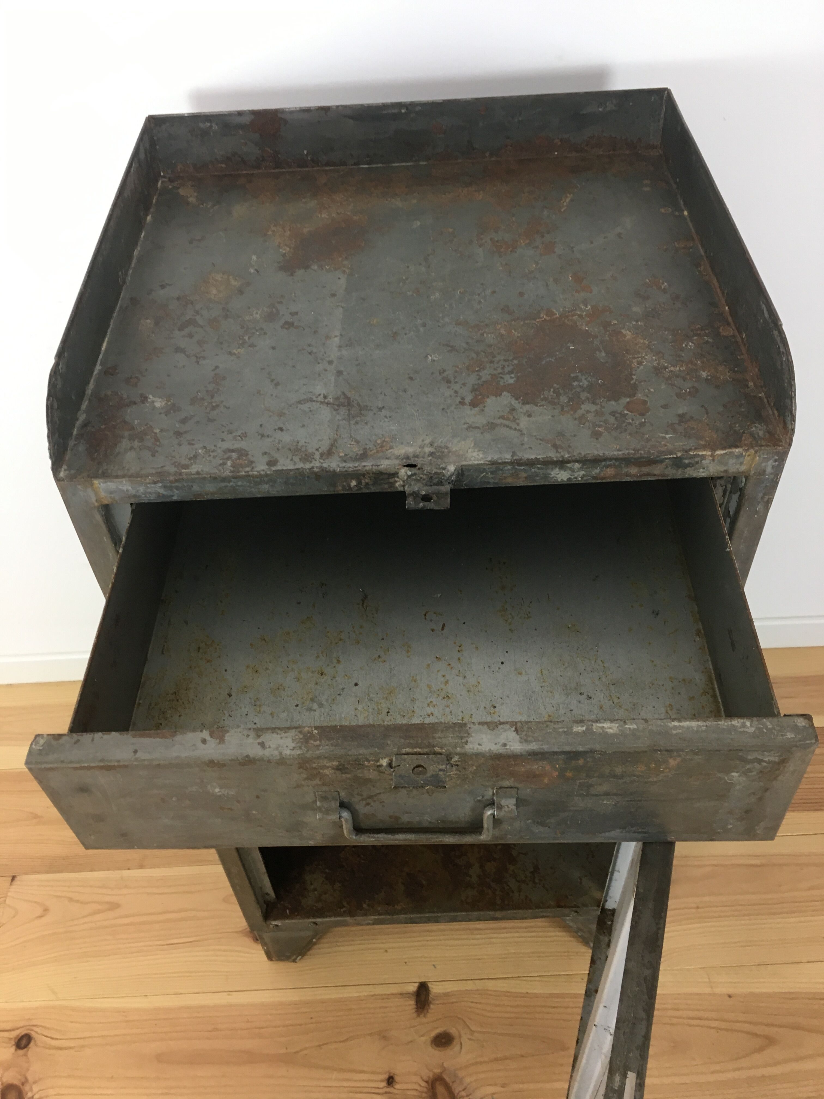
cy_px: 550
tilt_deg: -47.5
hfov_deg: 48.2
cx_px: 412
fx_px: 920
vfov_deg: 61.7
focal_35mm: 29
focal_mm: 4.15
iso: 100
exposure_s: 1/33
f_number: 2.2
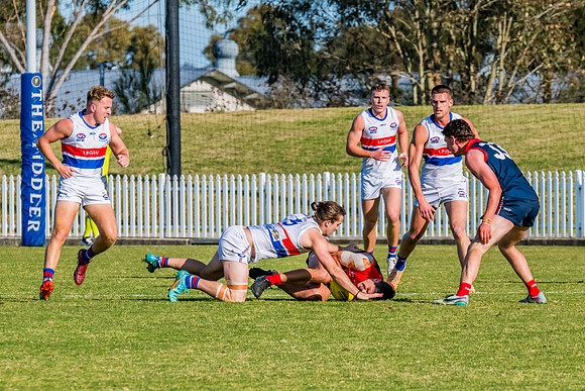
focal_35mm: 473
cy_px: 224
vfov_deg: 2.9
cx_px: 264
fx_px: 7682
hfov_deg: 4.4
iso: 800
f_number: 11
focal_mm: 310
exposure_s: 1/1600
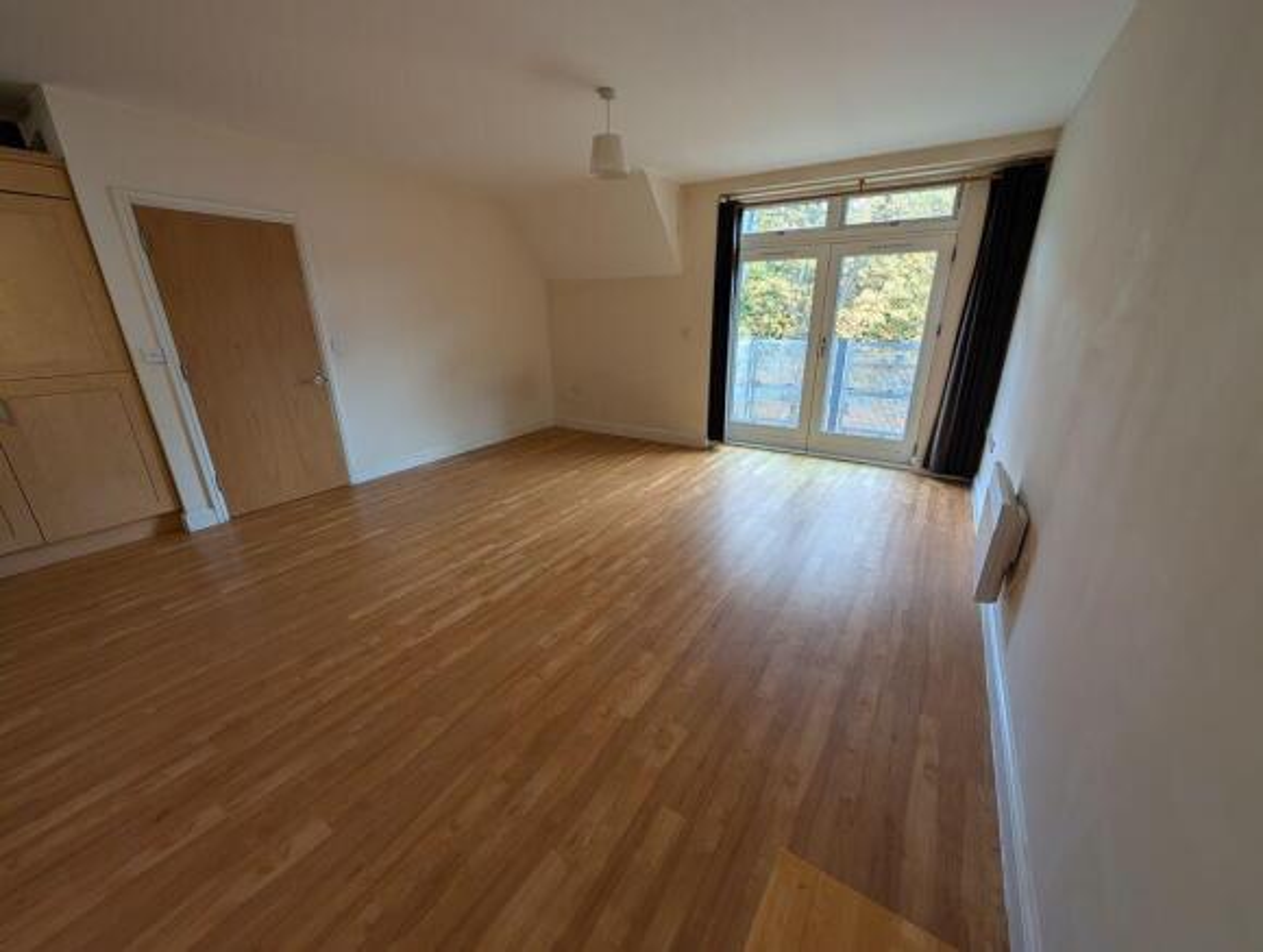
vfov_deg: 94.7
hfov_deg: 110.4
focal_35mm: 12
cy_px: 476
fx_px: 439
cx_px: 632
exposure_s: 1/100
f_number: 1.7
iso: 57
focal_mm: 2.02
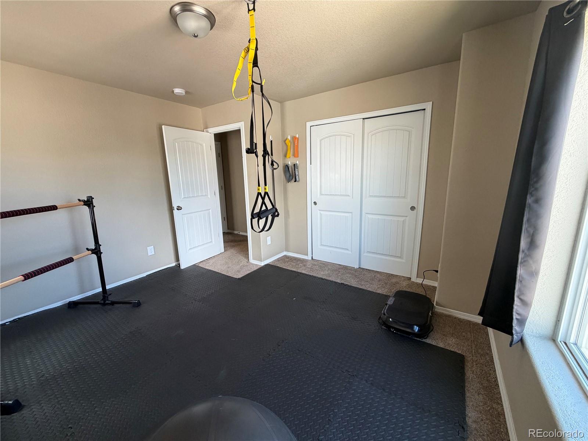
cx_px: 294
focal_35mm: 14
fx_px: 238
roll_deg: +3.4
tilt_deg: -10.4
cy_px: 220
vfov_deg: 85.7
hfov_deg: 102.1
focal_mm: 2.22
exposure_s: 1/121
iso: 250
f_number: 2.2
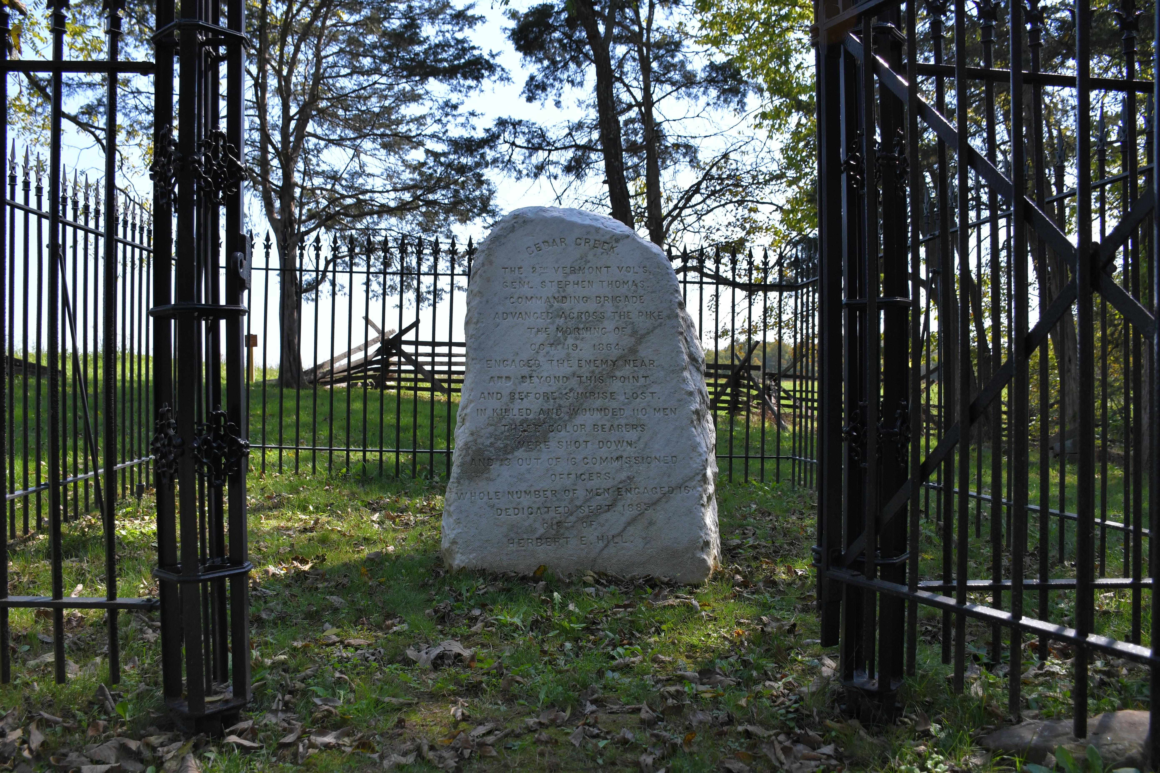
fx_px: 870
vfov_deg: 47.9
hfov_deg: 67.4
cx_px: 580
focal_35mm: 27
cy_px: 386
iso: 400
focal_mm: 18
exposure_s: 1/1250
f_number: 5
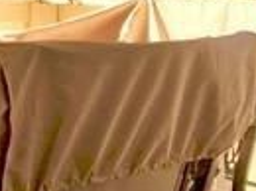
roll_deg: +1.1
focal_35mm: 138
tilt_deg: +0.0
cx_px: -256
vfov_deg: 10.5
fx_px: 1019
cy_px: -41
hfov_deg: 12.6
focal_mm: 3.99
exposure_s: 1/1259
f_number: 1.8
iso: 20
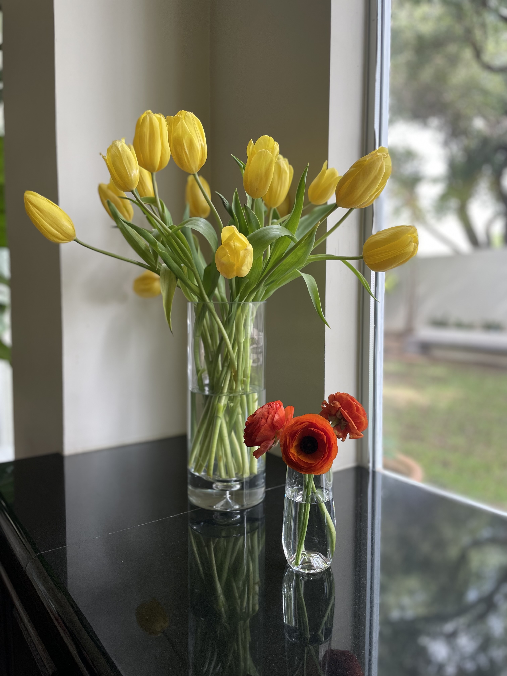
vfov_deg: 67.3
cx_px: 254
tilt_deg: -4.7
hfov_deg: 53.1
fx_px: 508
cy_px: 338
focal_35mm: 26
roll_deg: -1.6
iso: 80
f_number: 1.6
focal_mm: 4.2
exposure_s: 1/121
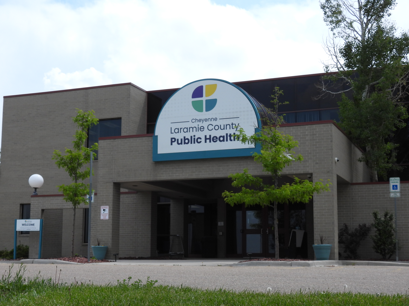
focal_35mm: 58
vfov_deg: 25.2
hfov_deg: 33.2
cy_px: 176
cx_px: 178
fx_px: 685
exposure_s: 1/1600
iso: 100
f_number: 3.2
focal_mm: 8.4
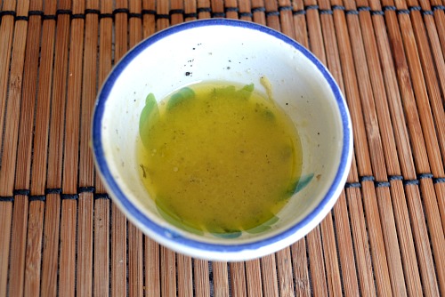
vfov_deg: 40.0
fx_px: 408
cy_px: 148
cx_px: 222
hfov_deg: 57.2
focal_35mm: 33
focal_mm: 22
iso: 500
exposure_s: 1/60
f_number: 3.8
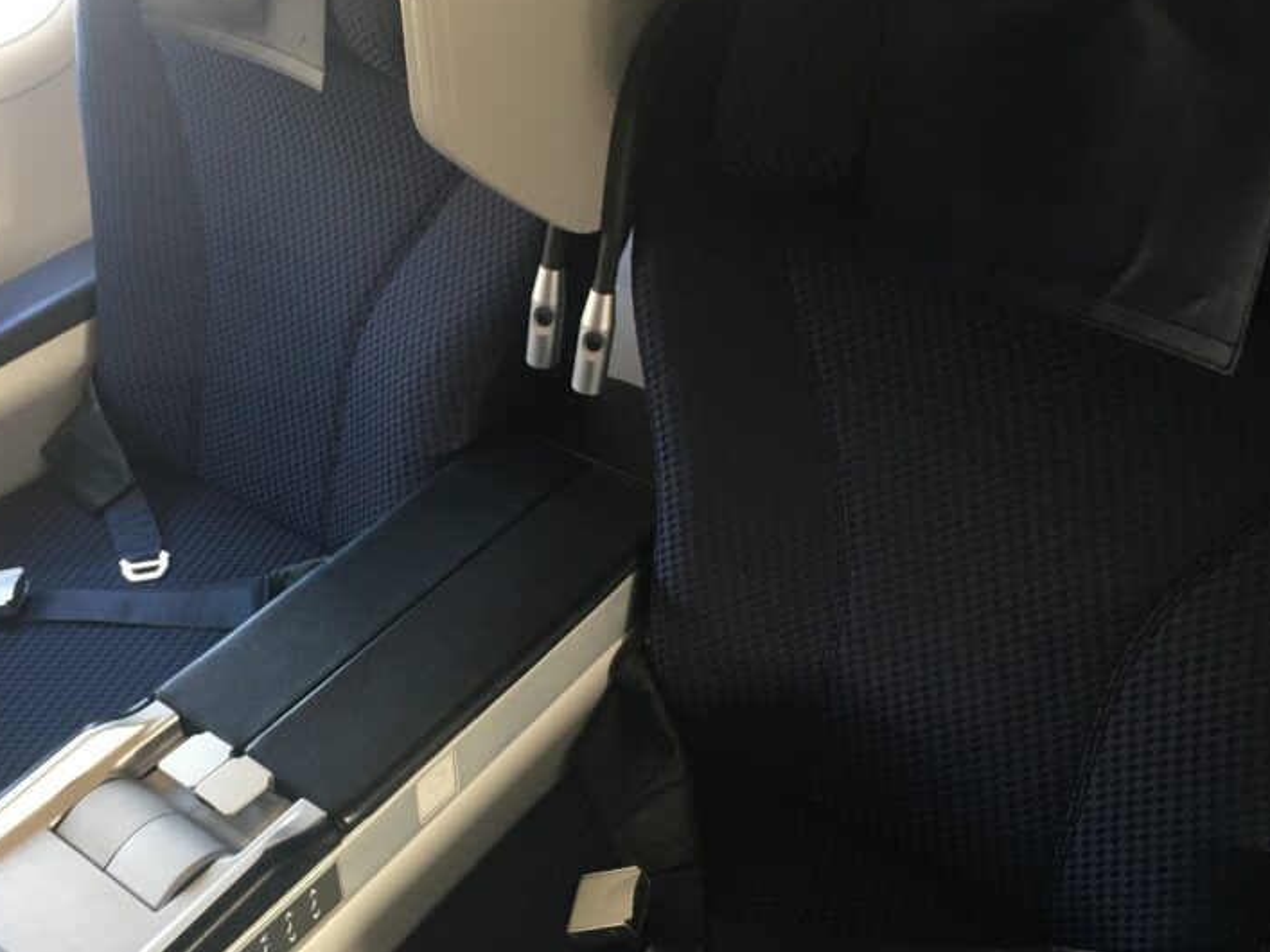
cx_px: 463
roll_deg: +5.3
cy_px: 406
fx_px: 1541
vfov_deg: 34.3
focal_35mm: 42
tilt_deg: -33.4
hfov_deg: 44.4
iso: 100
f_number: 2.2
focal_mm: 4.15
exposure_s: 1/30
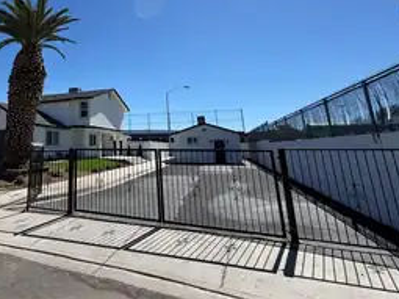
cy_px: 85
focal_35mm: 22
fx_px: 253
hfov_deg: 70.6
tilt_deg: +14.3
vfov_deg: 58.7
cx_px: 94
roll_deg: +0.2
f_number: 2.2
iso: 20
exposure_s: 1/1068
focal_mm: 2.22
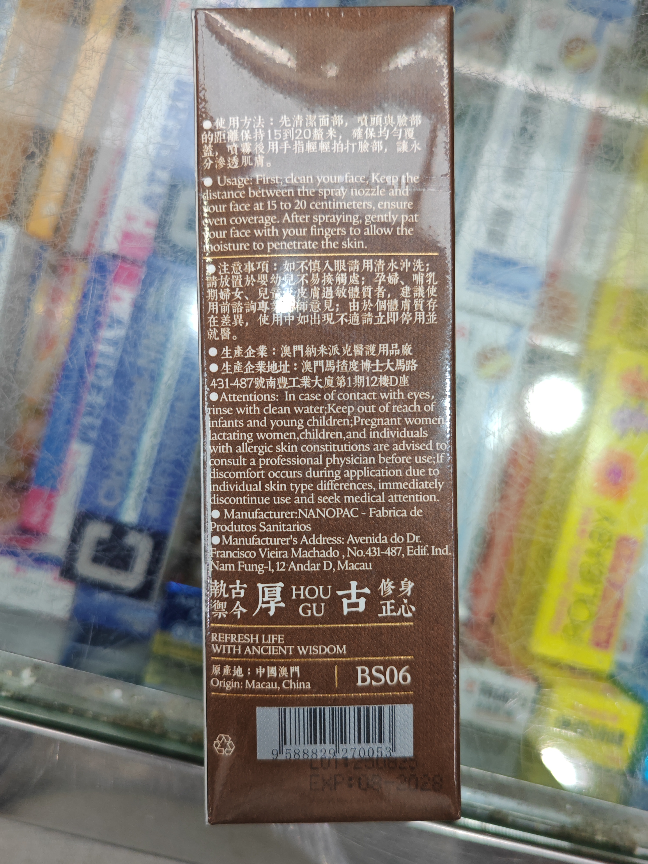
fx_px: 674
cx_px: 317
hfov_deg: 51.4
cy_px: 429
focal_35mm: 27
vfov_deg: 65.3
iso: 50
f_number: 1.6
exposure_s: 1/100
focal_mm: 5.4
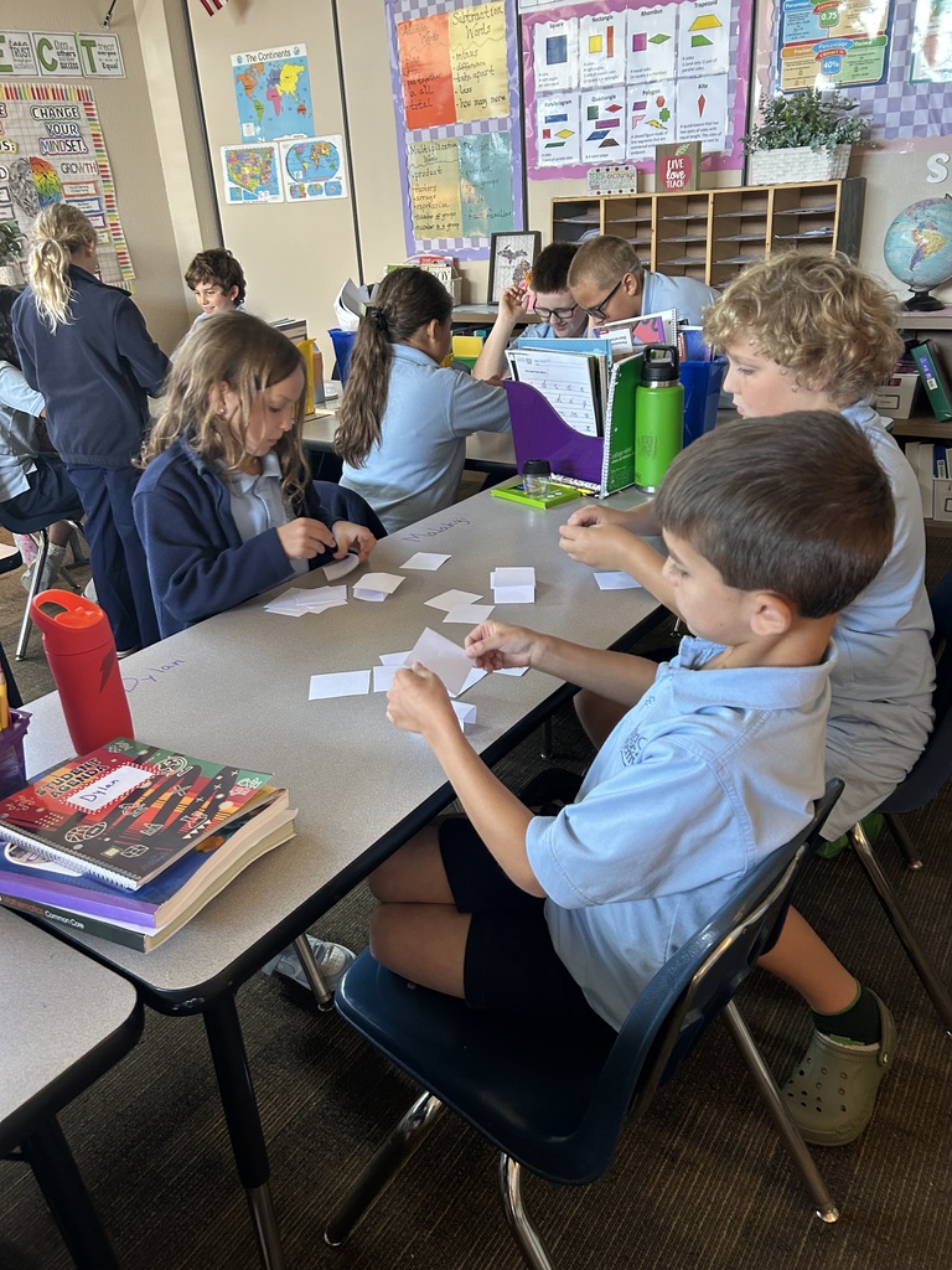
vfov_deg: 67.3
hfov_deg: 53.1
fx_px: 953
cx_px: 476
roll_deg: +3.5
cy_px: 635
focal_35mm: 26
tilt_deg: -23.8
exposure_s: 1/60
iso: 160
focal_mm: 5.7
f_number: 1.5
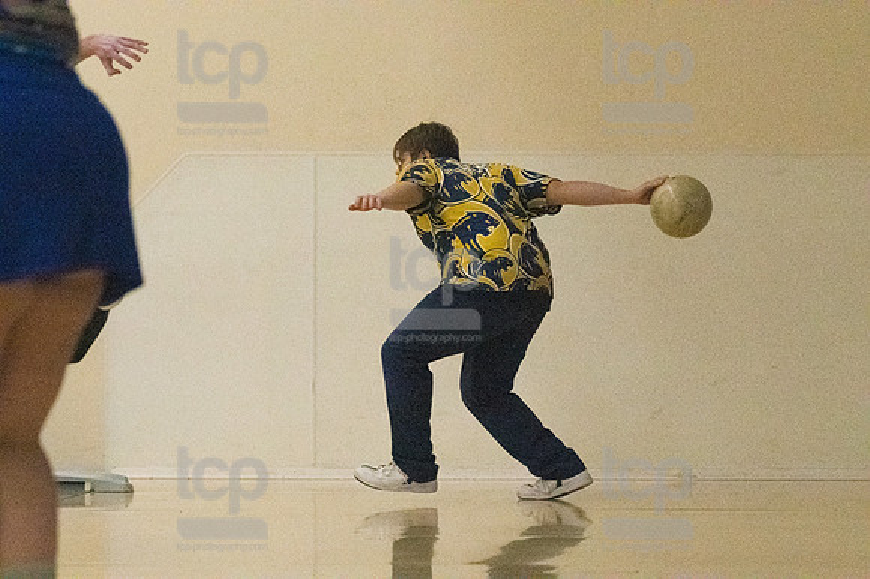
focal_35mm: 202
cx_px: 435
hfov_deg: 10.2
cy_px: 290
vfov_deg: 6.8
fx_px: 4879
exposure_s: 1/1250
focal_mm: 135
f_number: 4.5
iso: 10000
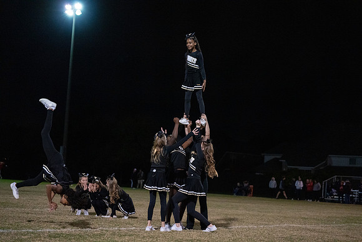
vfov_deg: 19.5
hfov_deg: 28.8
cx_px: 181
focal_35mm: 70
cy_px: 121
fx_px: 704
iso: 10000
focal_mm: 70
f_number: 2.8
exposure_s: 1/800
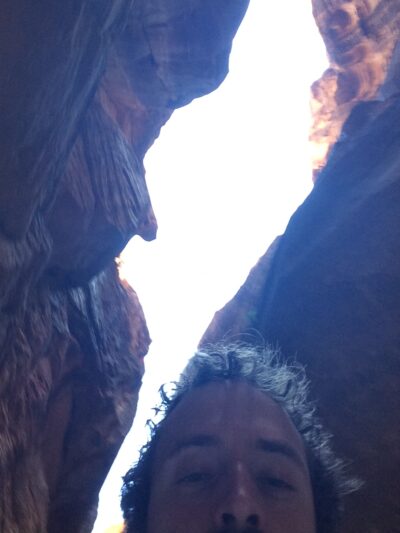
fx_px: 508
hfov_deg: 43.0
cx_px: 200
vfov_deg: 55.3
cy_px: 266
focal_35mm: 33
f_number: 2.4
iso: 80
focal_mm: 2.15
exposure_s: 1/30
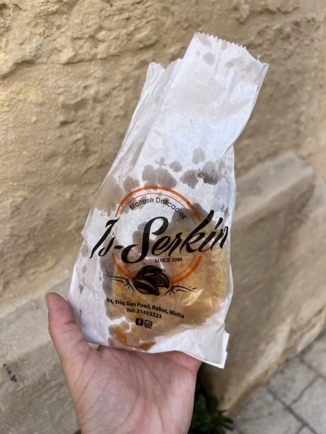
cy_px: 217
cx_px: 163
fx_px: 326
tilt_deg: -40.2
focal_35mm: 26
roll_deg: +5.7
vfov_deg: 67.3
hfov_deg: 53.1
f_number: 1.5
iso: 50
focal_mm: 5.7
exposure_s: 1/511
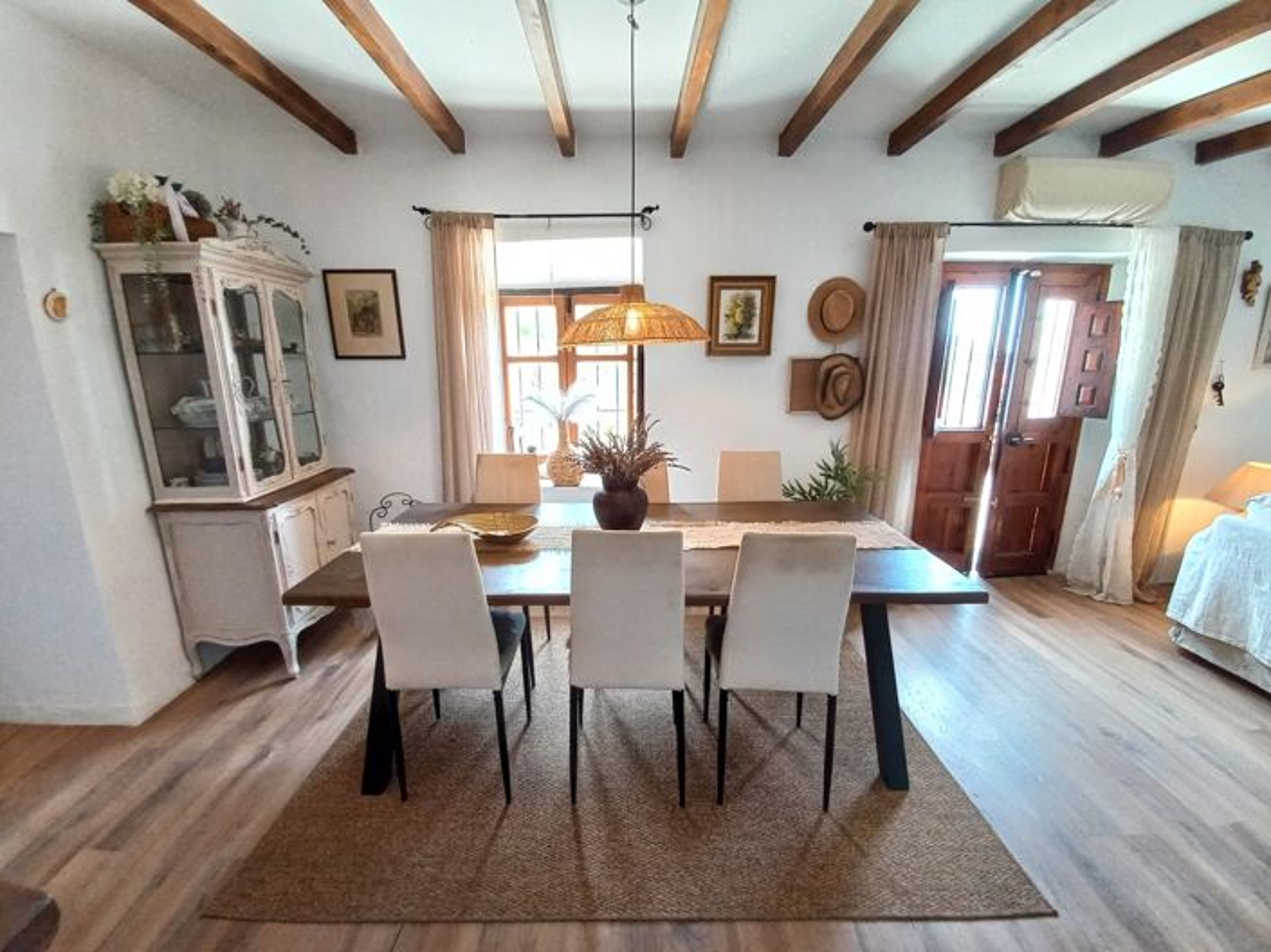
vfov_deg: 89.9
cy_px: 476
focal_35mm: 13
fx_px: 477
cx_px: 636
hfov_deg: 106.2
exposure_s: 1/33
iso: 200
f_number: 2.2
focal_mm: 1.42
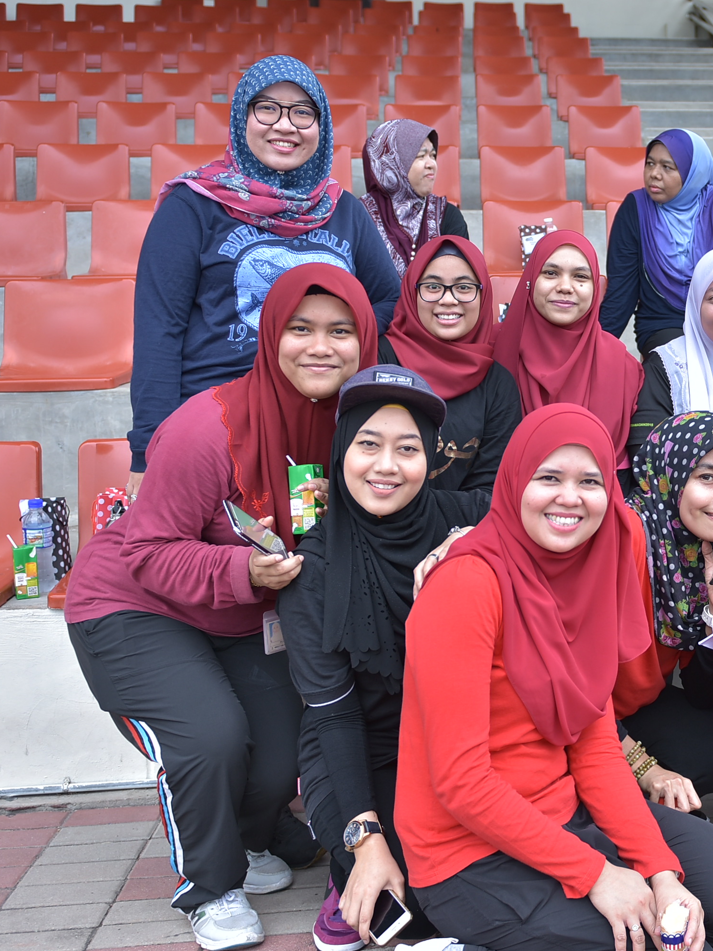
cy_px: 477
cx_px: 700
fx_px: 1428
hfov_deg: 26.6
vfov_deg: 36.8
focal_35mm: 52
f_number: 2.8
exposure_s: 1/200
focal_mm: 24
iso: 100
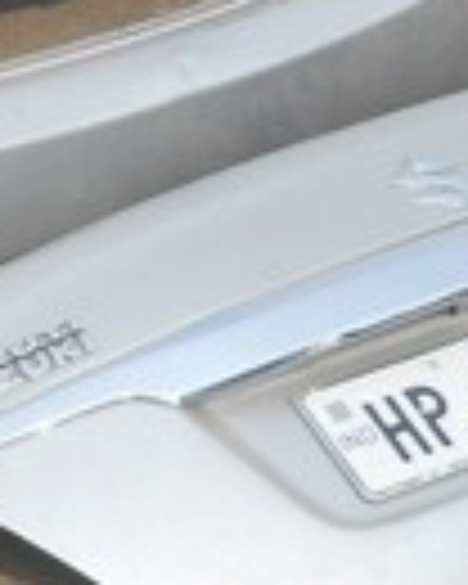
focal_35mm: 197
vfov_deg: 9.6
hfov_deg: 7.7
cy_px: -207
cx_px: -248
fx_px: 3411
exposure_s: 1/250
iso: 80
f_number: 5.5
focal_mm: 6.72
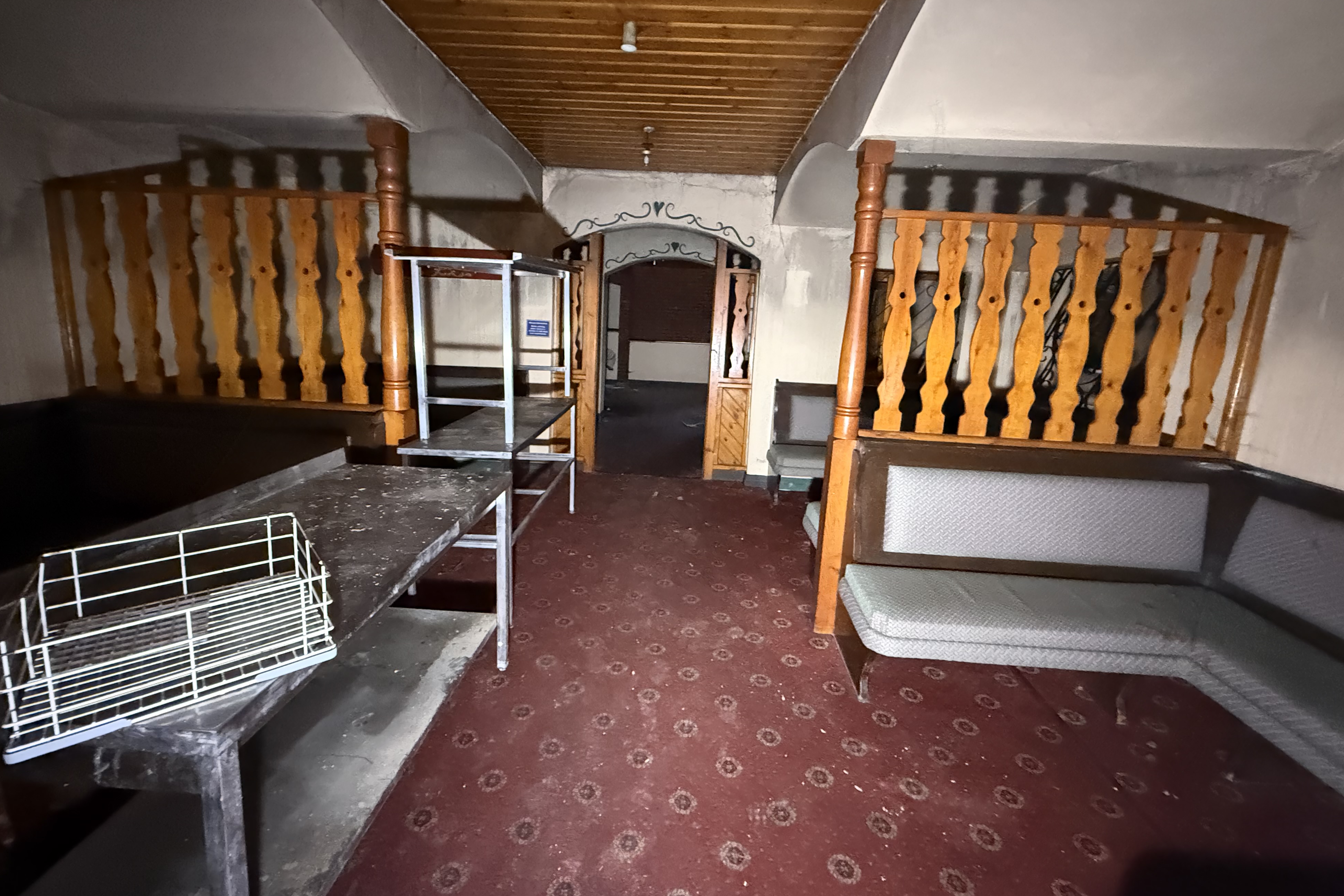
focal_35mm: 15
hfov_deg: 100.4
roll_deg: -3.2
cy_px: 411
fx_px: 560
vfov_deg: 77.2
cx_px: 673
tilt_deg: -5.4
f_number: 2.2
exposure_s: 1/40
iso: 1600
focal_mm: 2.22
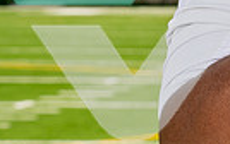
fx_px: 1901
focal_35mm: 303
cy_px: -159
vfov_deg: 4.3
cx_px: 427
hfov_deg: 6.7
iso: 100
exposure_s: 1/250
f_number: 8
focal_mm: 62
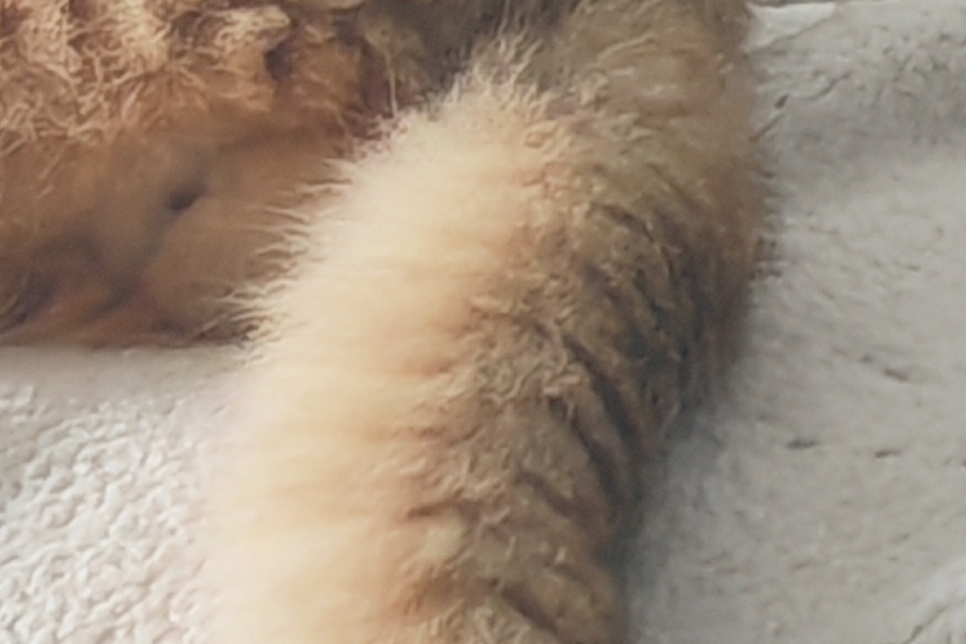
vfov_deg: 2.6
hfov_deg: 3.8
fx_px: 14274
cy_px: -250
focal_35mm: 532
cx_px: -1120
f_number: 2.4
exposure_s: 1/33
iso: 800
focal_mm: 8.67
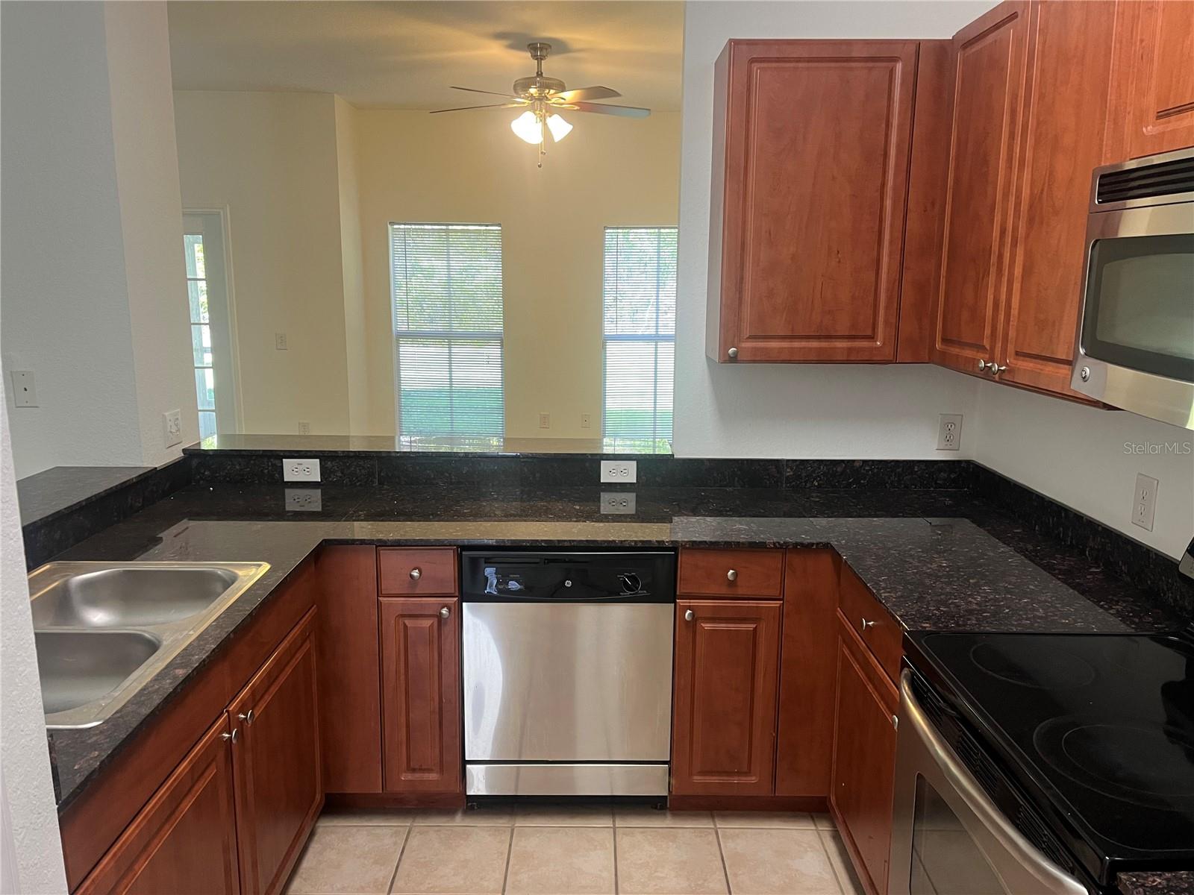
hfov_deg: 67.3
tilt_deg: -12.5
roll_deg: +0.1
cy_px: 448
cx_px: 597
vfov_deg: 53.1
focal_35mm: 26
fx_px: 897
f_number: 1.6
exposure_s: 1/60
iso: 160
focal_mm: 5.1
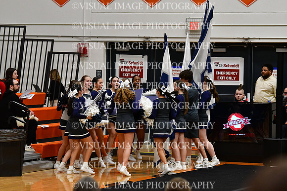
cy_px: 96
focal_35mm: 187
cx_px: 144
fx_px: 1491
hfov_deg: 11.0
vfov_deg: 7.3
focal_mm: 125
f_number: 4
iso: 4000
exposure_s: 1/500
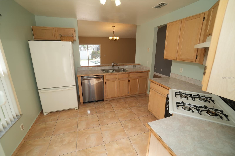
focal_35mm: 15
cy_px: 78
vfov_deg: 77.3
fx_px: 98
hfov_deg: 100.4
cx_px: 118
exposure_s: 1/160
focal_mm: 10
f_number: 4
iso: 200
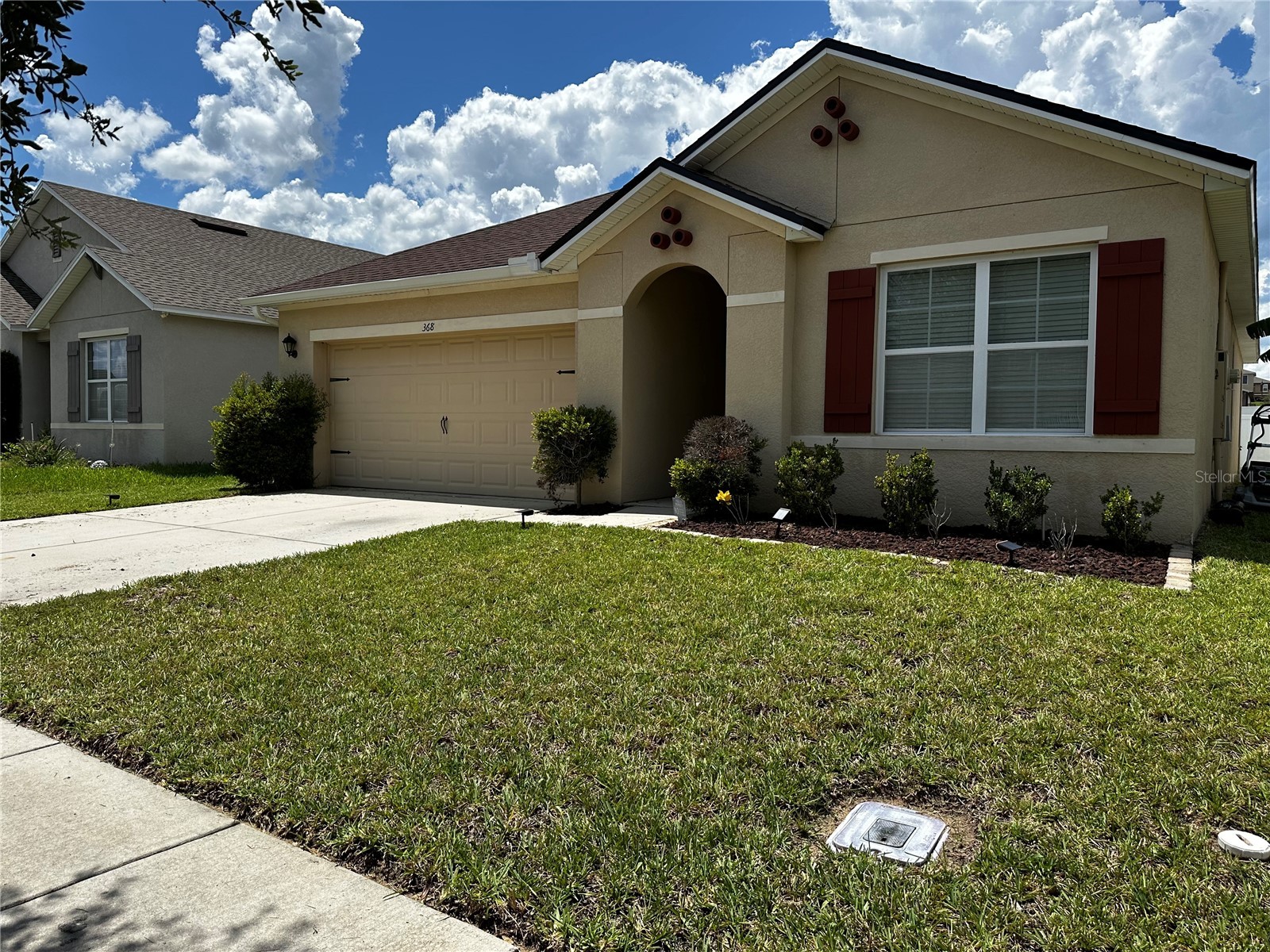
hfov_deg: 71.6
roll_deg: -1.0
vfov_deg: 56.8
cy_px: 476
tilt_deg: -2.2
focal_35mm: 24
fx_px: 881
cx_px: 635
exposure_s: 1/5263
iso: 80
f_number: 1.78
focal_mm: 6.86
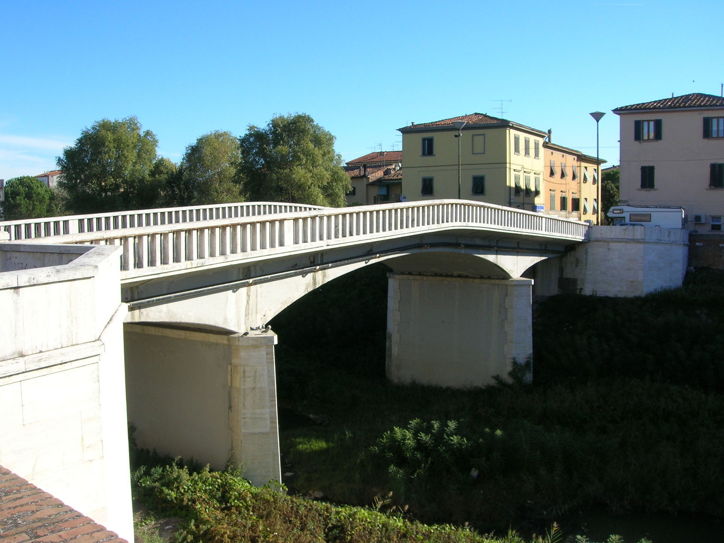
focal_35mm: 34
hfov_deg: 54.0
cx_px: 362
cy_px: 272
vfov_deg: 41.8
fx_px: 711
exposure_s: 1/236
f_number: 4.9
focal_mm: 5.7
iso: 50
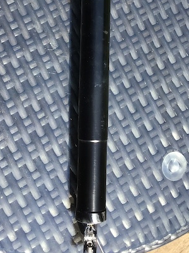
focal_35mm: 62
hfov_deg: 23.6
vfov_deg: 29.9
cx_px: 91
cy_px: 25
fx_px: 451
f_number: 2.4
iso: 25
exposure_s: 1/311
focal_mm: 3.3
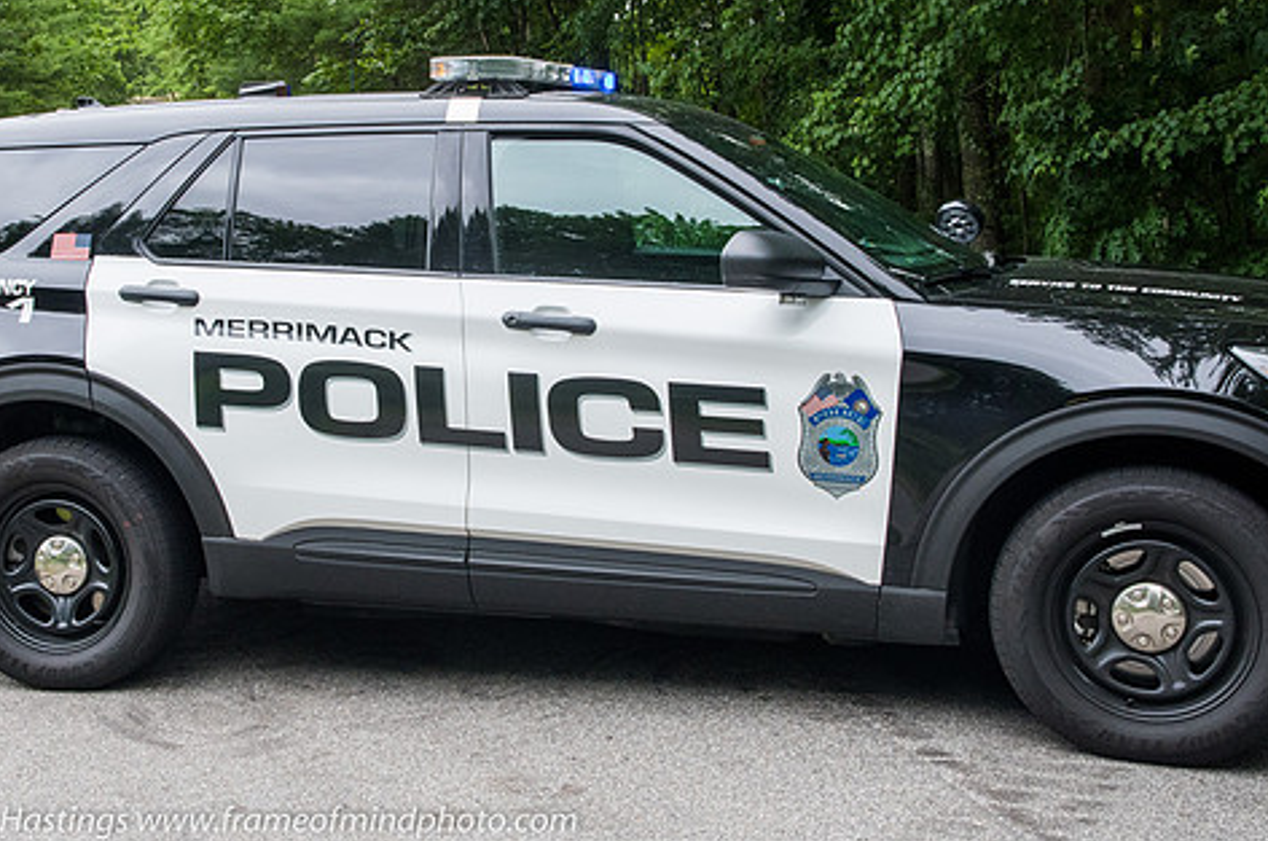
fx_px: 1899
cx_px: 512
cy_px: 306
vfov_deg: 24.9
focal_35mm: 54
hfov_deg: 36.8
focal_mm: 25
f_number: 9
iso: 1000
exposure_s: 1/250
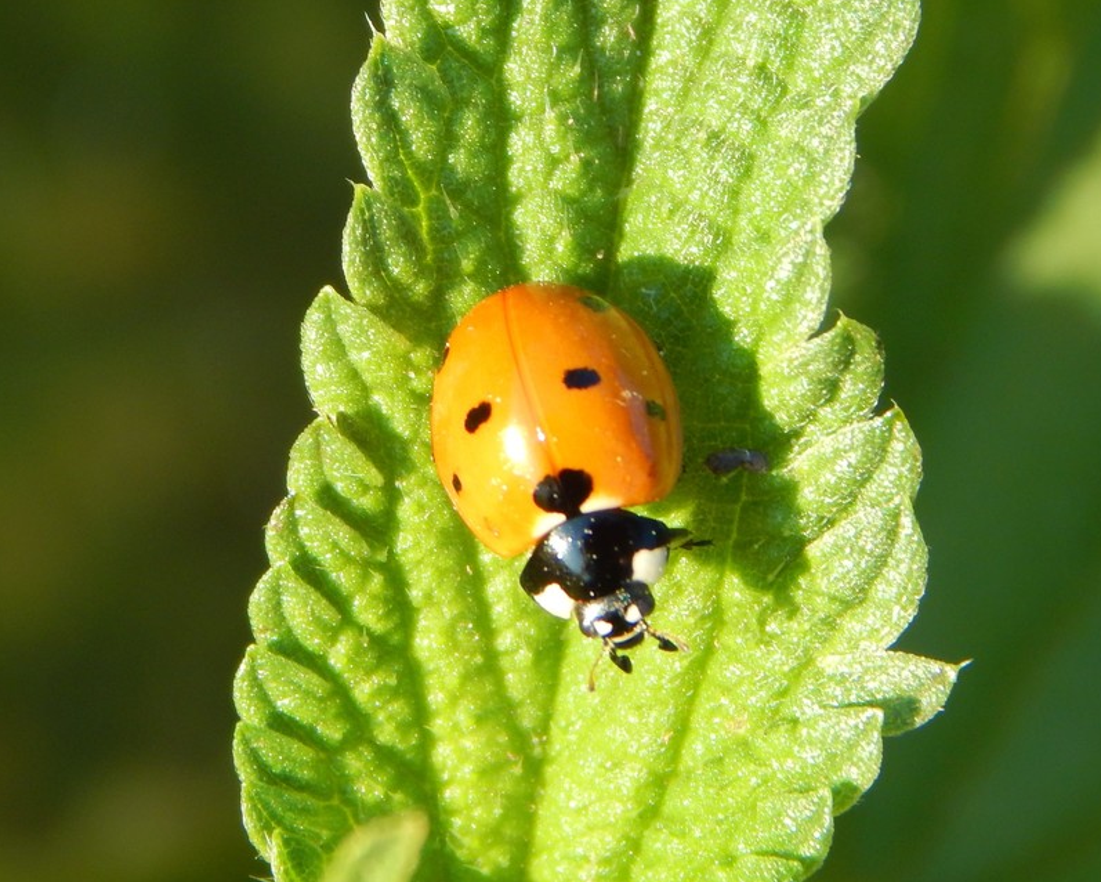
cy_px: 441
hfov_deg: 10.2
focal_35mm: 190
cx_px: 583
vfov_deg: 8.1
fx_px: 6193
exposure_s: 1/100
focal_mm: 32.8
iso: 125
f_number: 5.3
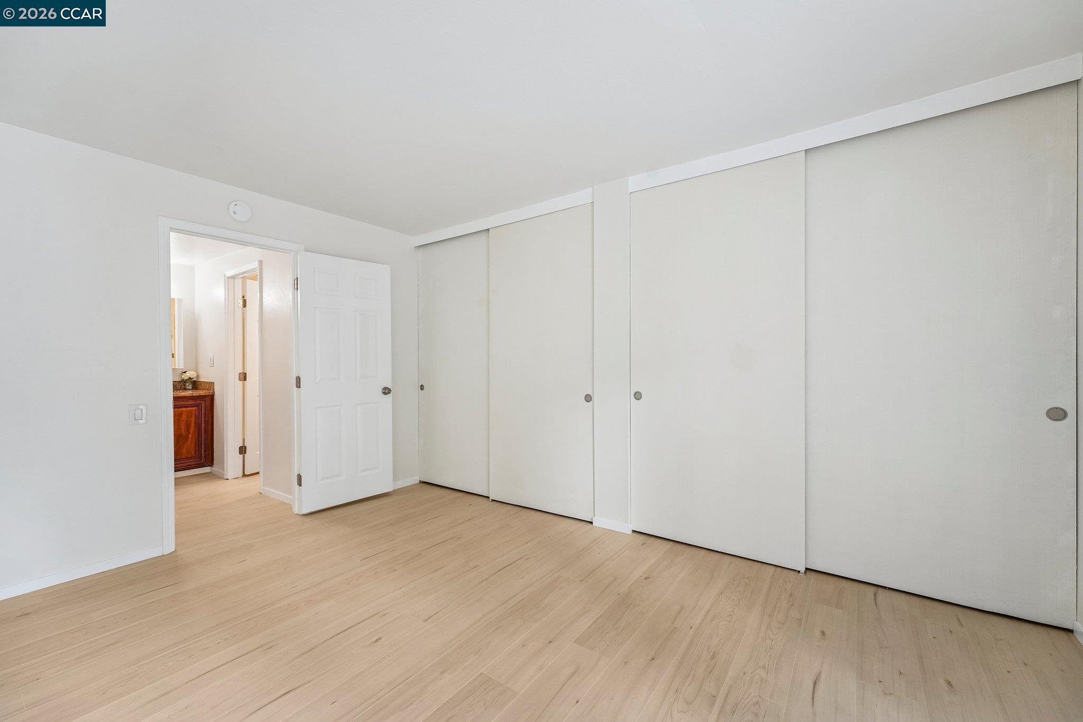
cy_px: 361
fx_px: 421
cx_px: 542
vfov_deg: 81.2
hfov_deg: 104.3
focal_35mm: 14
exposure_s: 1/50
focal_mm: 14
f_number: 8
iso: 640
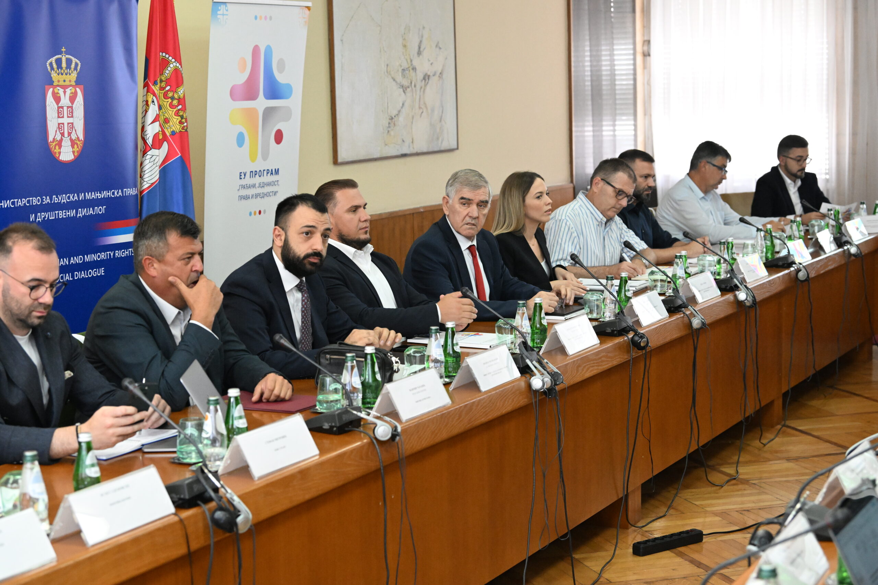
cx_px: 439
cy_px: 292
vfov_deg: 19.5
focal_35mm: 70
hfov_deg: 28.8
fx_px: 1707
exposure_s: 1/160
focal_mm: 70
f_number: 5
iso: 6400
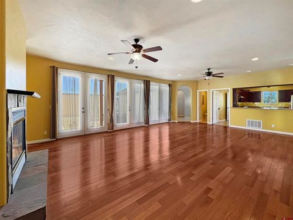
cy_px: 110
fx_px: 110
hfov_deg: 106.2
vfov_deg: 89.9
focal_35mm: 13
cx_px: 146
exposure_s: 1/1468
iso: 32
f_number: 1.8
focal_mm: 1.57
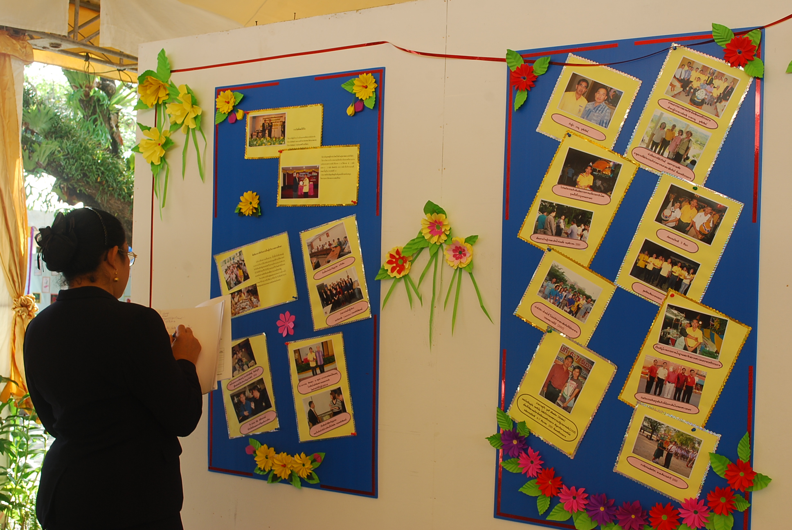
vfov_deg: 29.9
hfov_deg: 43.6
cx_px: 396
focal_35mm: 45
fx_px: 991
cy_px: 265
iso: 200
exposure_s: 1/30
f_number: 9
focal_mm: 30
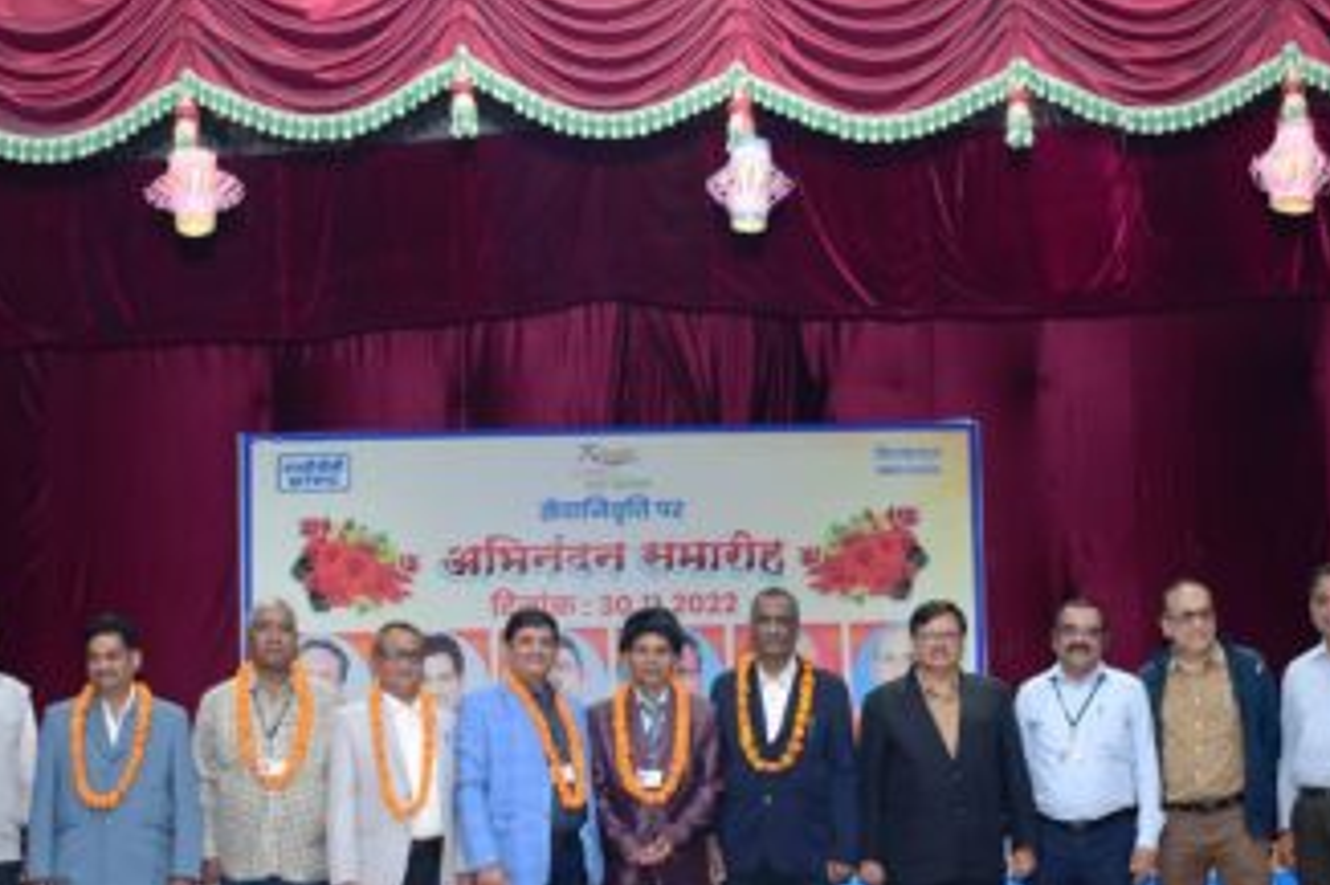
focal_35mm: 58
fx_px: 2142
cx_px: 732
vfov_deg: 22.8
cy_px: 797
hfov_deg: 34.5
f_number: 3.5
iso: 800
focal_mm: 18
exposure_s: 1/125
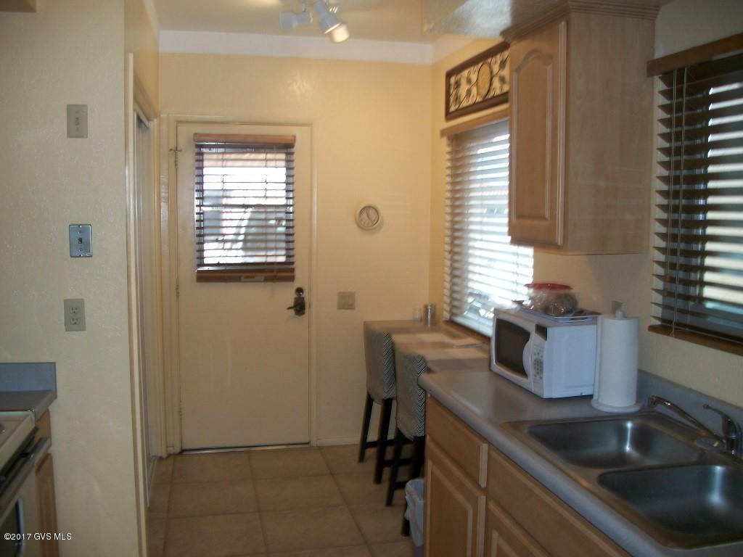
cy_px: 278
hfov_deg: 56.8
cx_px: 372
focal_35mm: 32
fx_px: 687
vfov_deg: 44.2
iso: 80
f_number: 2.9
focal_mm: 5.7
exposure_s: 1/30
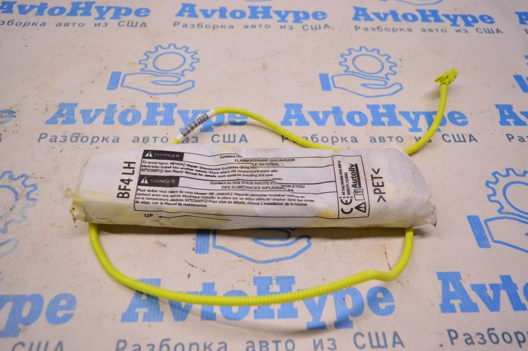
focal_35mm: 27
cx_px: 264
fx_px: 396
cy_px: 176
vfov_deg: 47.9
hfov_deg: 67.4
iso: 1600
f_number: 4
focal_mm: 18
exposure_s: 1/400
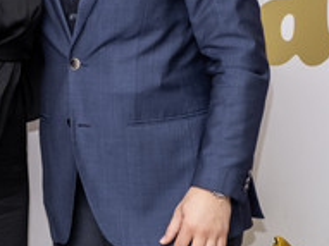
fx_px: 2546
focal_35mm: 268
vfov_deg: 5.5
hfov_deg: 7.3
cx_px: -38
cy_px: -70
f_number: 2.8
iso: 1250
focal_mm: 55
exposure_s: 1/160
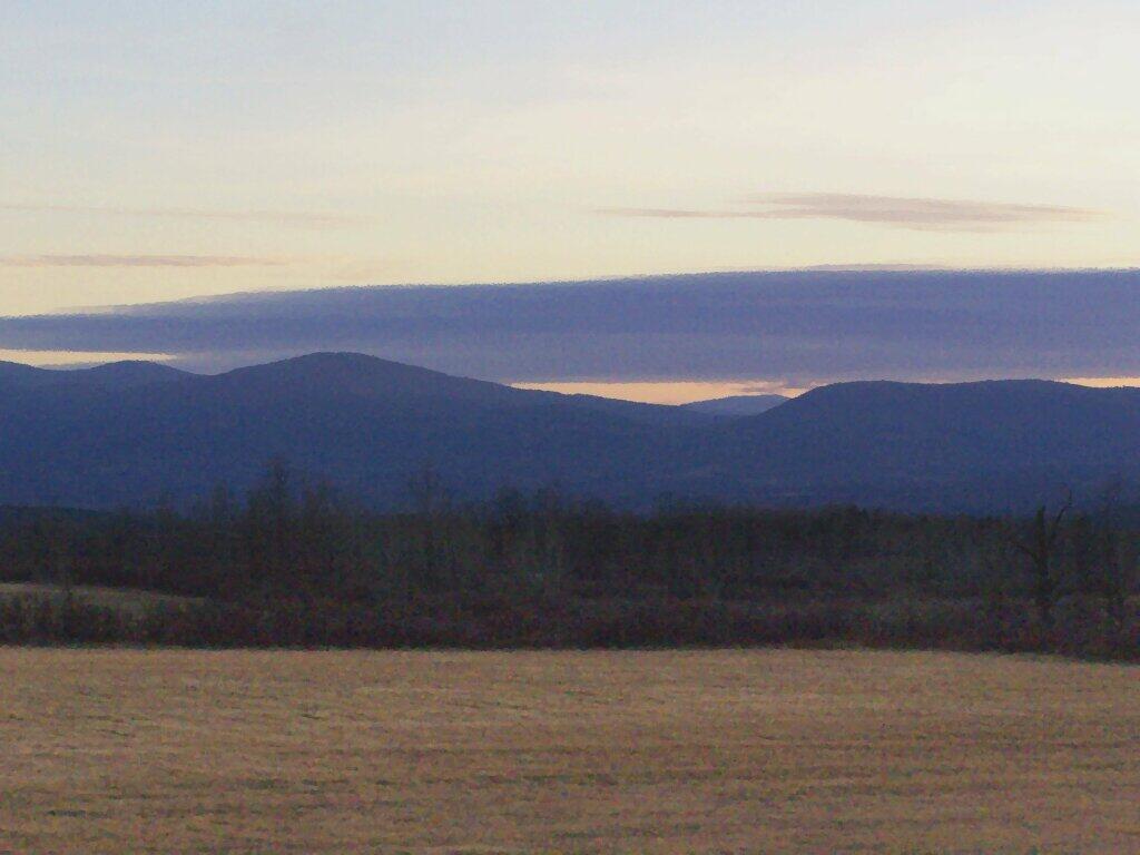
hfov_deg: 18.7
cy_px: 428
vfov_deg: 14.1
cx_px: 570
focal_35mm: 105
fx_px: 3458
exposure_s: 1/160
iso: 400
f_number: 8
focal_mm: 17.5
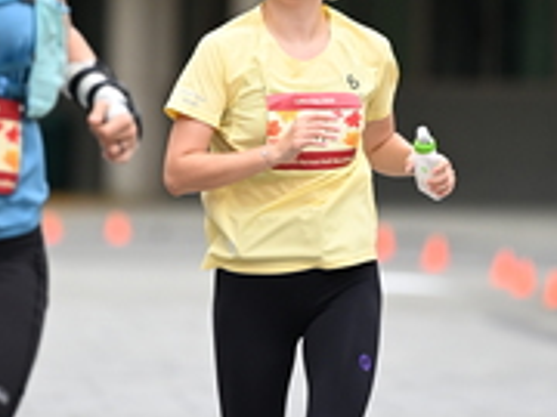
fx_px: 9477
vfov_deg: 2.5
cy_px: 86
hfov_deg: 3.4
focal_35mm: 589
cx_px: 296
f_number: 2.8
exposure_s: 1/2000
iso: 640
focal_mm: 200
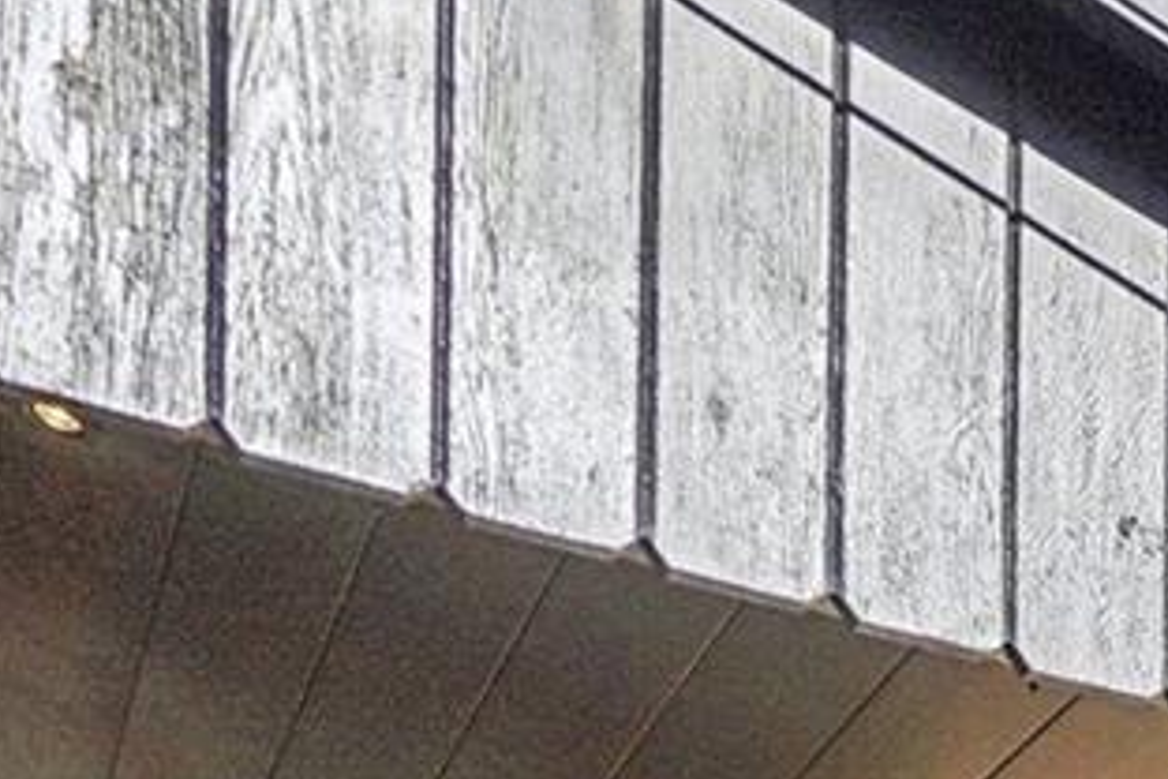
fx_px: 2498
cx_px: 2126
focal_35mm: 77
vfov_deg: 13.1
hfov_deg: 19.4
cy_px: 1888
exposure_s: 1/250
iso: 100
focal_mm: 10
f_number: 8
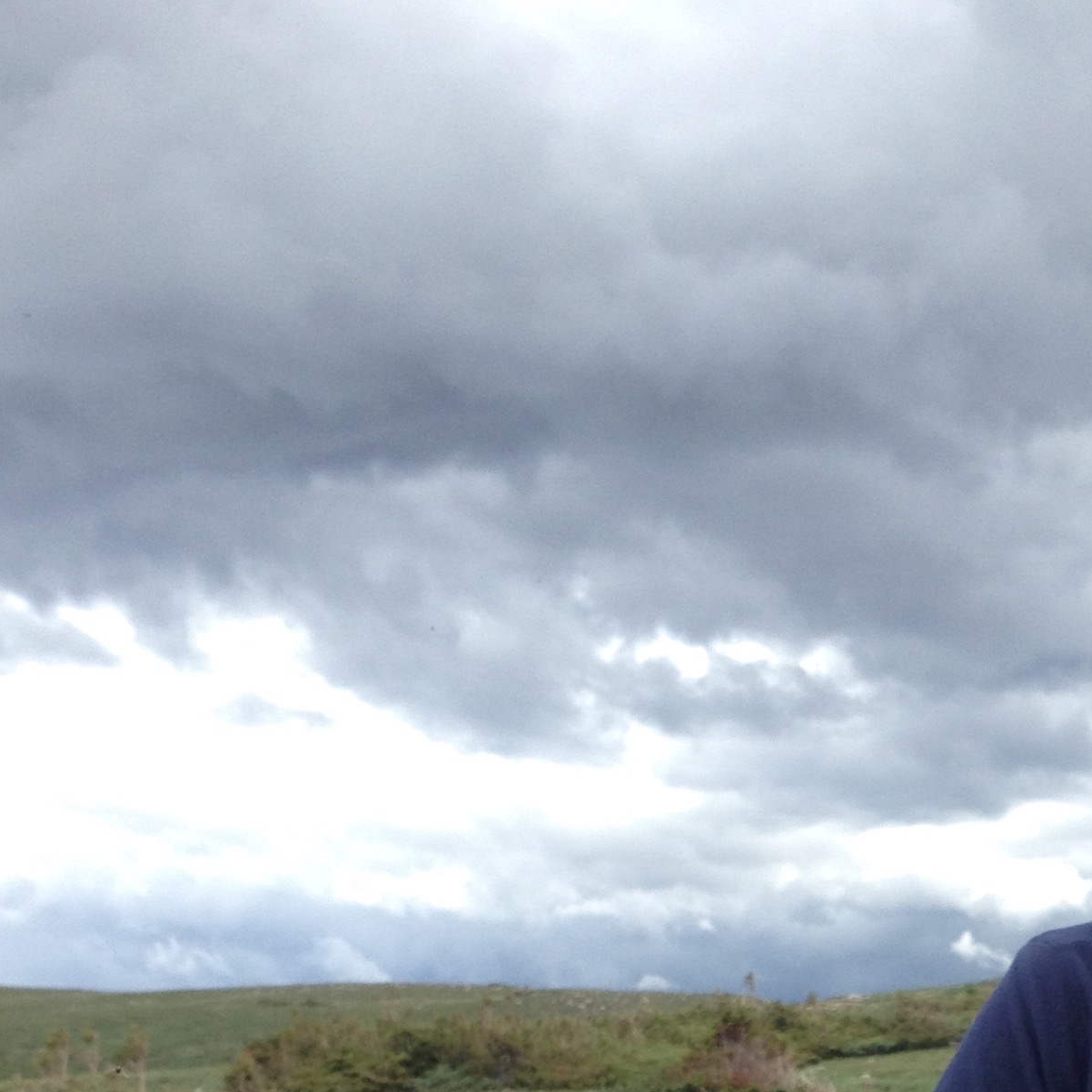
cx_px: 931
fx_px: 2998
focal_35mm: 84
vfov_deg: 19.4
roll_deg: +3.4
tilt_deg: -4.5
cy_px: 1331
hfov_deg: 20.3
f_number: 2.4
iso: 50
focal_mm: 4.28
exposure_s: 1/935
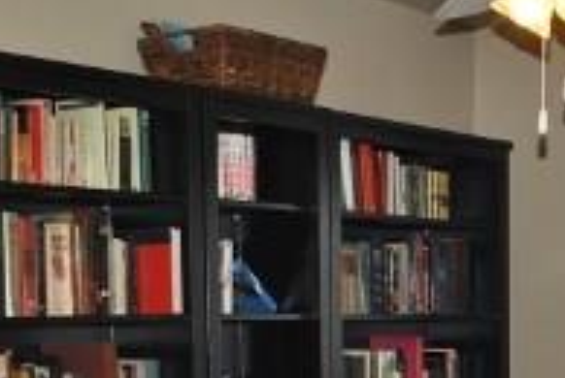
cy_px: 454
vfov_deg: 14.9
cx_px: 510
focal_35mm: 89
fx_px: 1399
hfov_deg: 22.3
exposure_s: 1/60
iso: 200
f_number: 3.5
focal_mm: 18
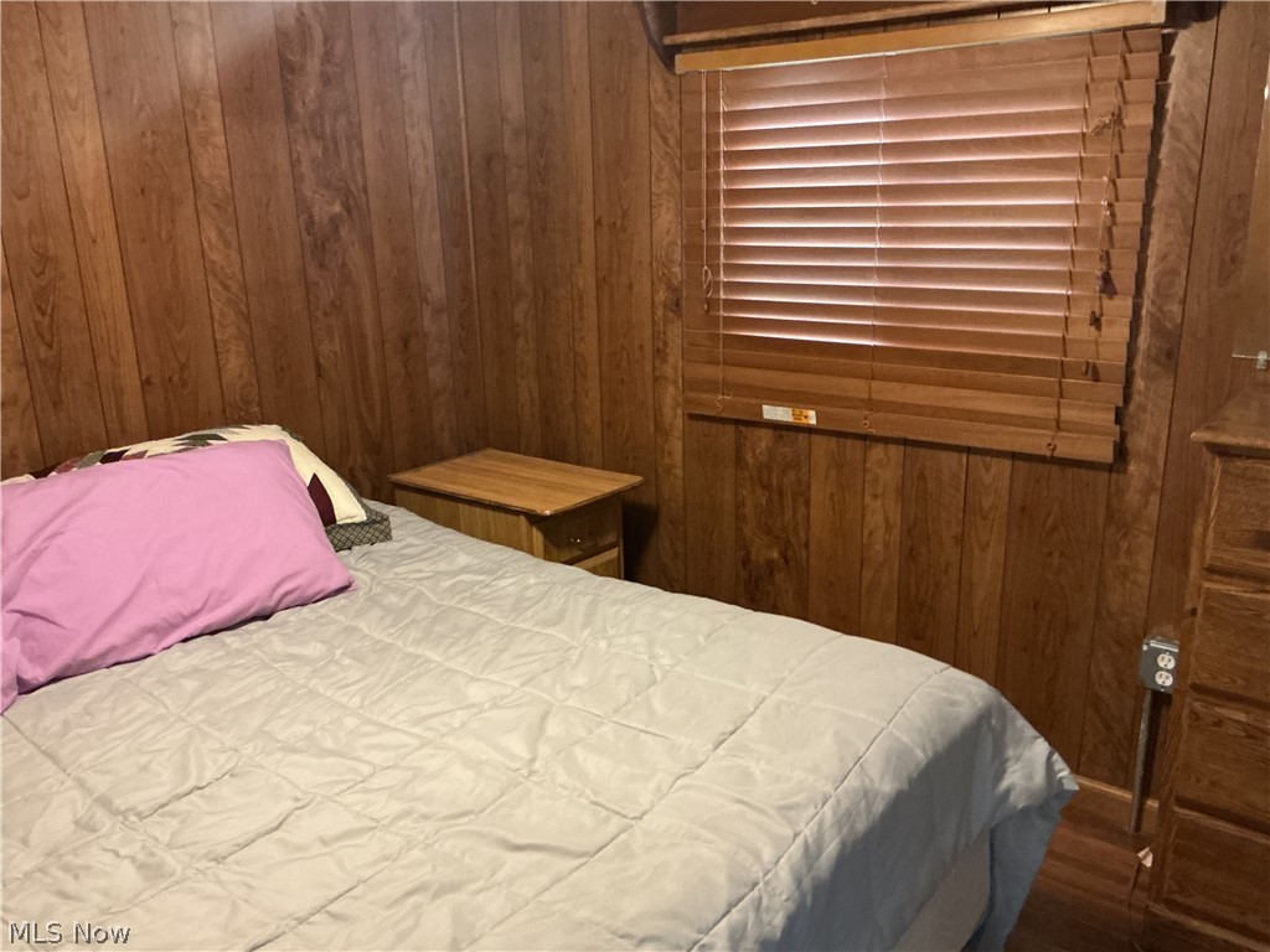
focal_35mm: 29
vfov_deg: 48.2
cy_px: 476
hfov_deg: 61.7
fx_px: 1064
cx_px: 635
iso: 250
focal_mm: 3
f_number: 1.8
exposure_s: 1/30
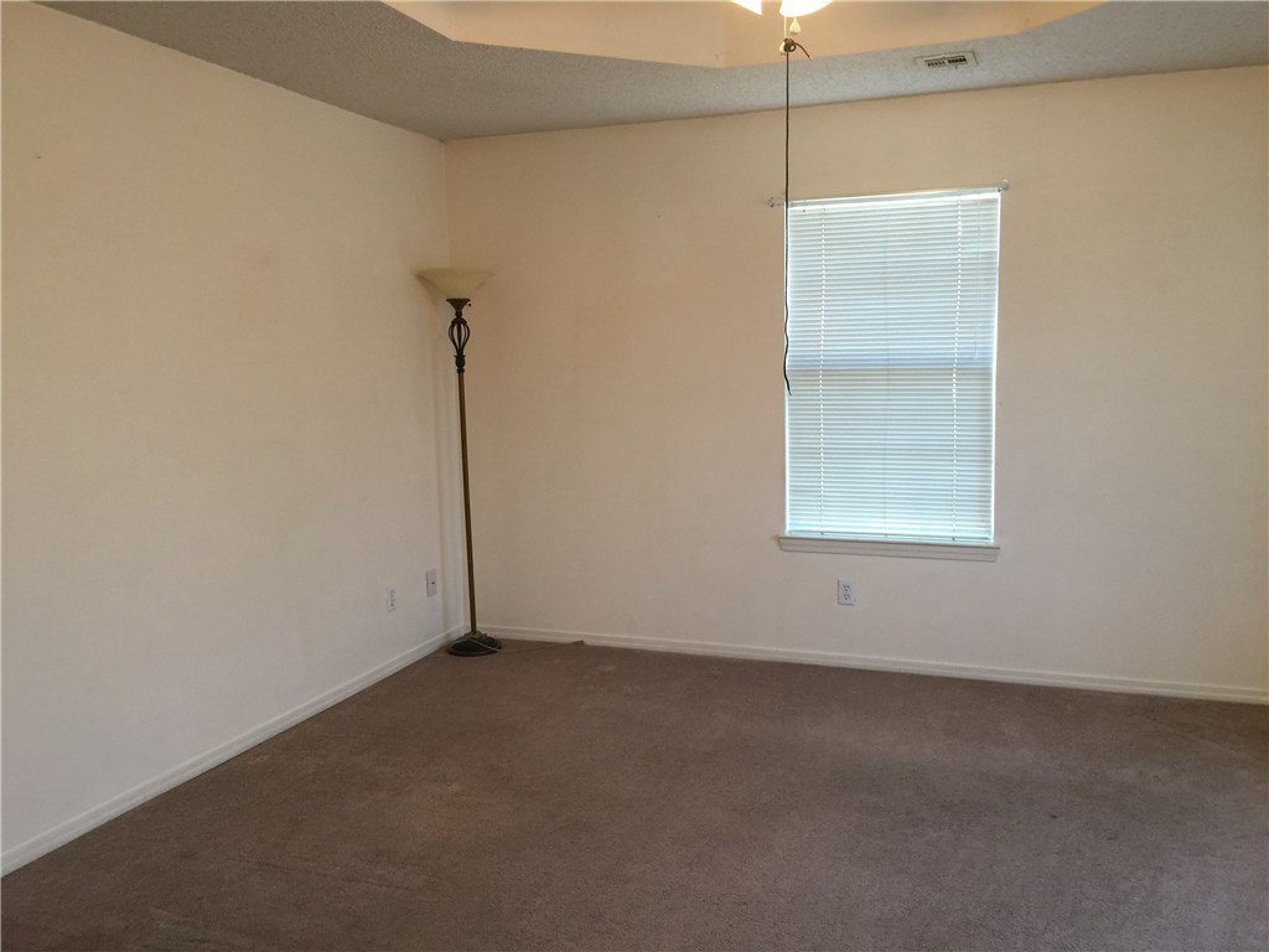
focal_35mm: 29
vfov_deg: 48.2
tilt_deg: -3.0
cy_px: 476
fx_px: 1063
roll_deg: +1.6
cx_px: 634
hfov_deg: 61.7
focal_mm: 4.15
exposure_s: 1/15
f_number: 2.2
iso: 32
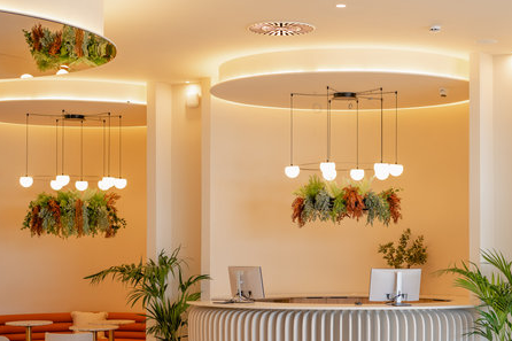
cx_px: 336
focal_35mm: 79
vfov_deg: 17.2
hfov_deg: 25.6
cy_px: 226
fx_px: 1123
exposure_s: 1/125
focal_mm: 55
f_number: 3.5
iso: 320
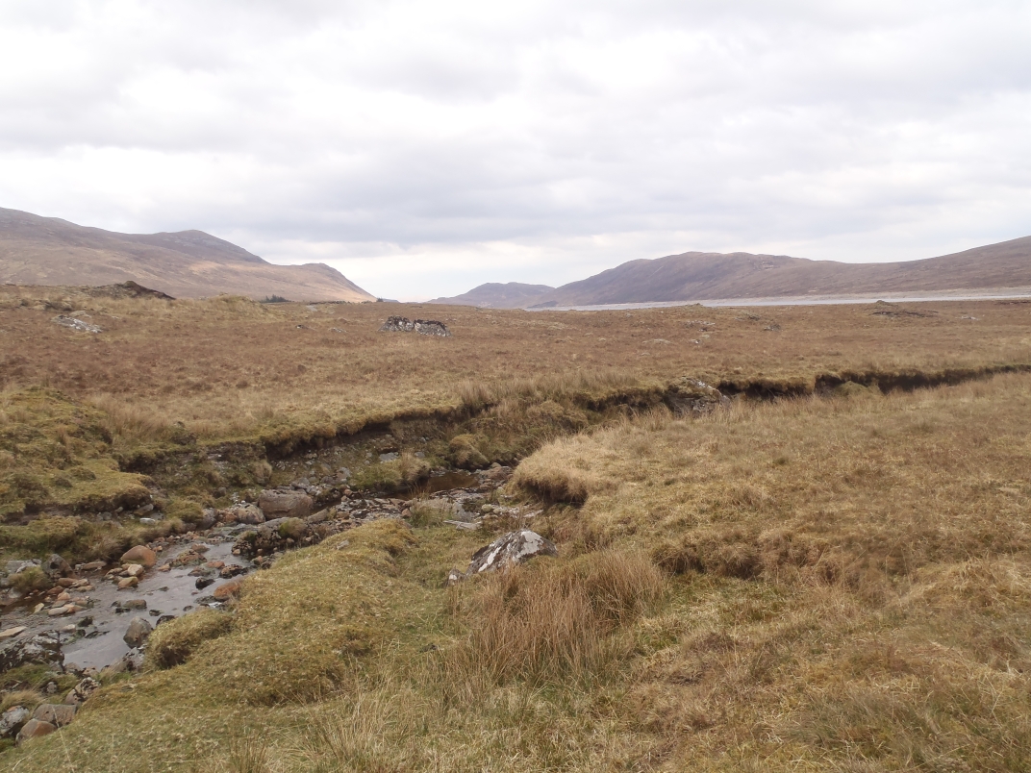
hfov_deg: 63.4
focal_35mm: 28
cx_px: 516
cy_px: 386
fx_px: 834
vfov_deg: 49.7
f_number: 4.5
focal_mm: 5
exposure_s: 1/125
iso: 80
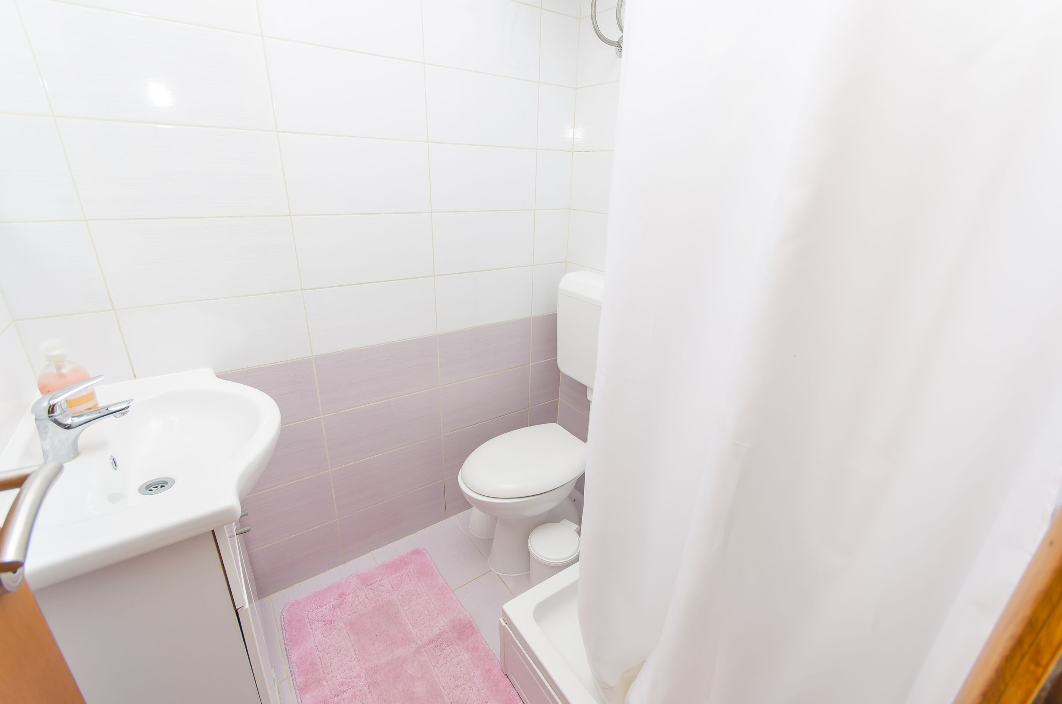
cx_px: 531
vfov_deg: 77.1
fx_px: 442
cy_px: 352
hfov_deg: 100.5
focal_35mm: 15
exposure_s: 1/100
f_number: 6.3
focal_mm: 10
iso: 100
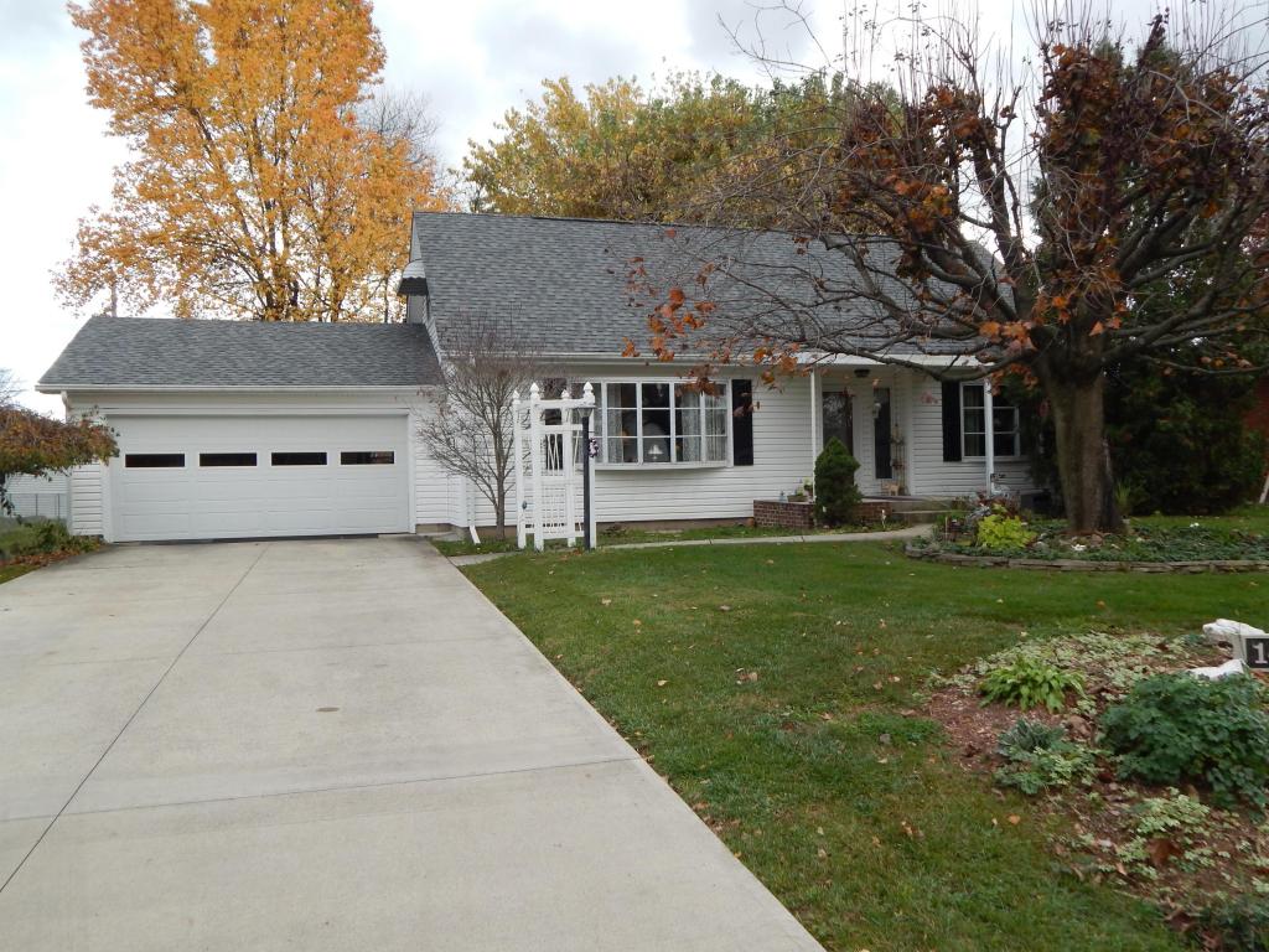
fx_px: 1026
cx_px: 634
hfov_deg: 63.4
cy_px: 476
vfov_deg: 49.7
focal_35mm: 28
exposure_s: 1/400
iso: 125
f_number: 3.2
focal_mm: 5.1
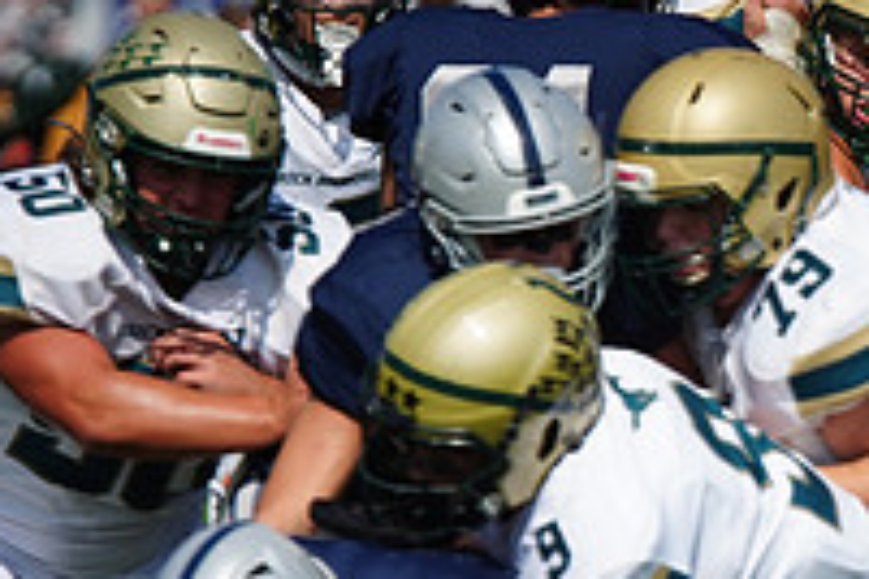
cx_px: 886
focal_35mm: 864
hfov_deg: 2.4
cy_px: 529
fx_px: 20854
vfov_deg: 1.6
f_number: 2.8
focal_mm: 300
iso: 400
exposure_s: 1/8000
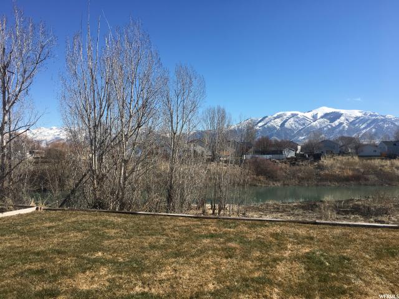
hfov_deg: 61.7
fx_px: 334
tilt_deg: +0.6
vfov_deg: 48.2
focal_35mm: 29
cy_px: 150
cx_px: 200
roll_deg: -0.1
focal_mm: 4.15
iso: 25
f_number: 2.2
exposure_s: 1/1832
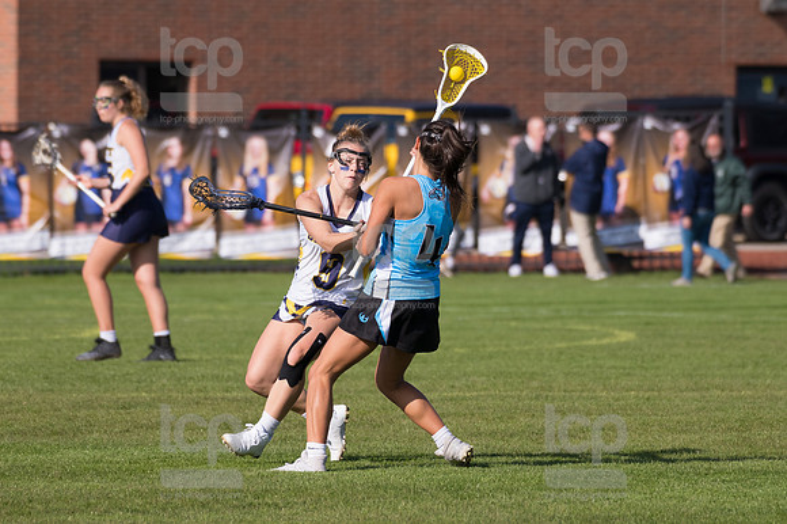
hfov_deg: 5.1
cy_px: 262
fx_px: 8848
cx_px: 394
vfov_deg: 3.4
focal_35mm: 405
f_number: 5.6
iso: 320
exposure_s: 1/2000
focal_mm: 270
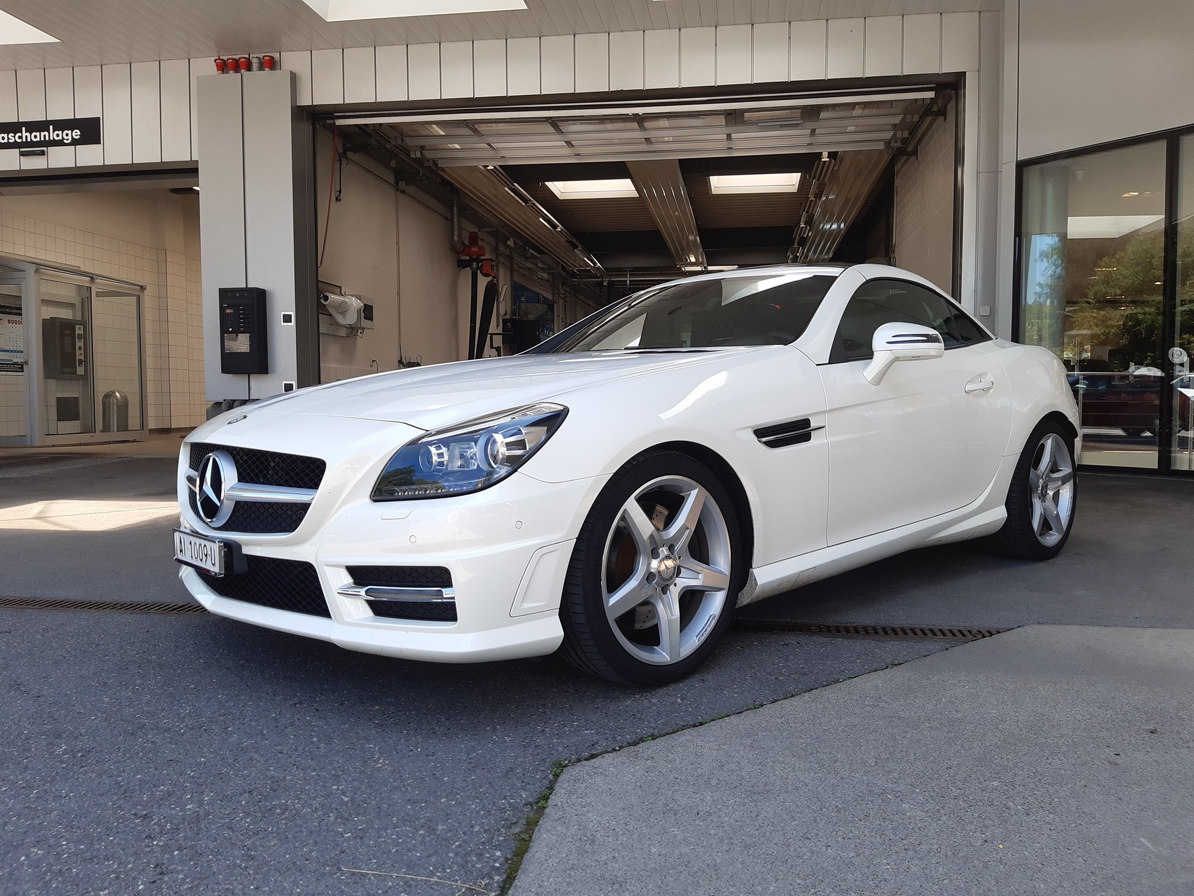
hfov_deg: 67.3
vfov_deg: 53.1
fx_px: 897
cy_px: 448
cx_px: 597
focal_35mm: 26
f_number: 1.7
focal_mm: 3.92
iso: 40
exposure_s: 1/295
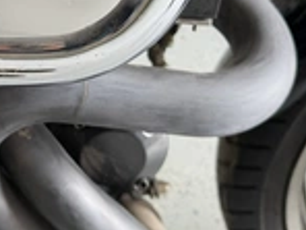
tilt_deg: -36.8
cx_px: 35
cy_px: 29
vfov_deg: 22.1
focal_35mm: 65
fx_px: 575
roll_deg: +6.2
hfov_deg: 28.7
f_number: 1.78
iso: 125
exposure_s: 1/120
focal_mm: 6.76
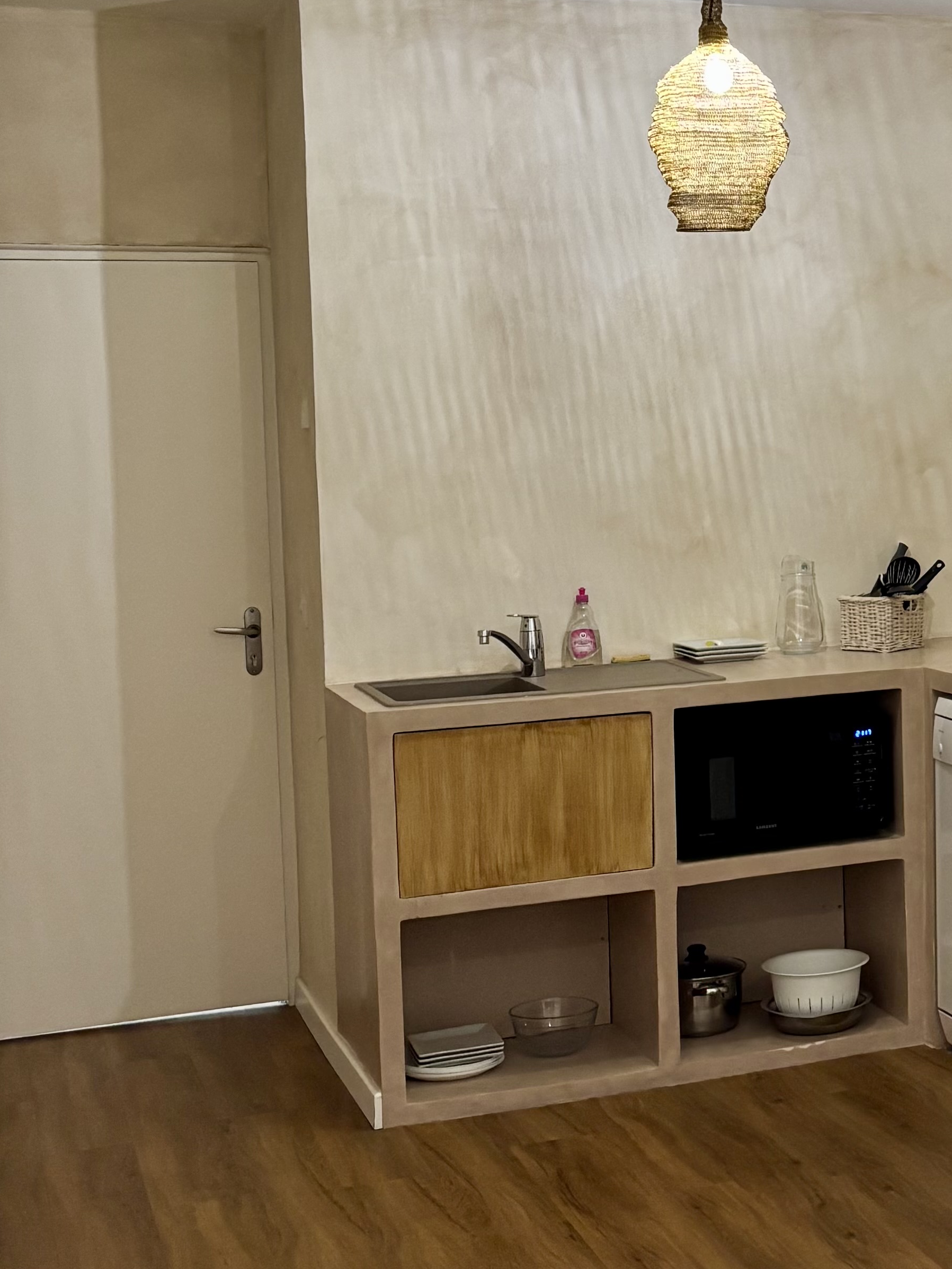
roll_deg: +0.5
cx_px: 1132
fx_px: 2273
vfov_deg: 31.1
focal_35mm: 62
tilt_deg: -1.6
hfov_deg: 21.9
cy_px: 485
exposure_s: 1/50
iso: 320
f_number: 1.6
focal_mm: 5.96
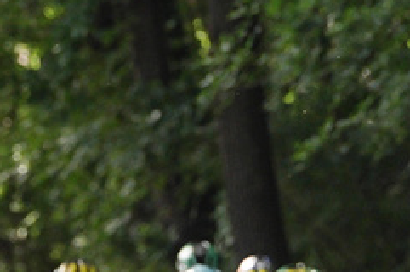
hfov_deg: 2.4
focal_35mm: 851
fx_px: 9679
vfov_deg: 1.6
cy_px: 461
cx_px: 22
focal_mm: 200
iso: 1250
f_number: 5
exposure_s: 1/800
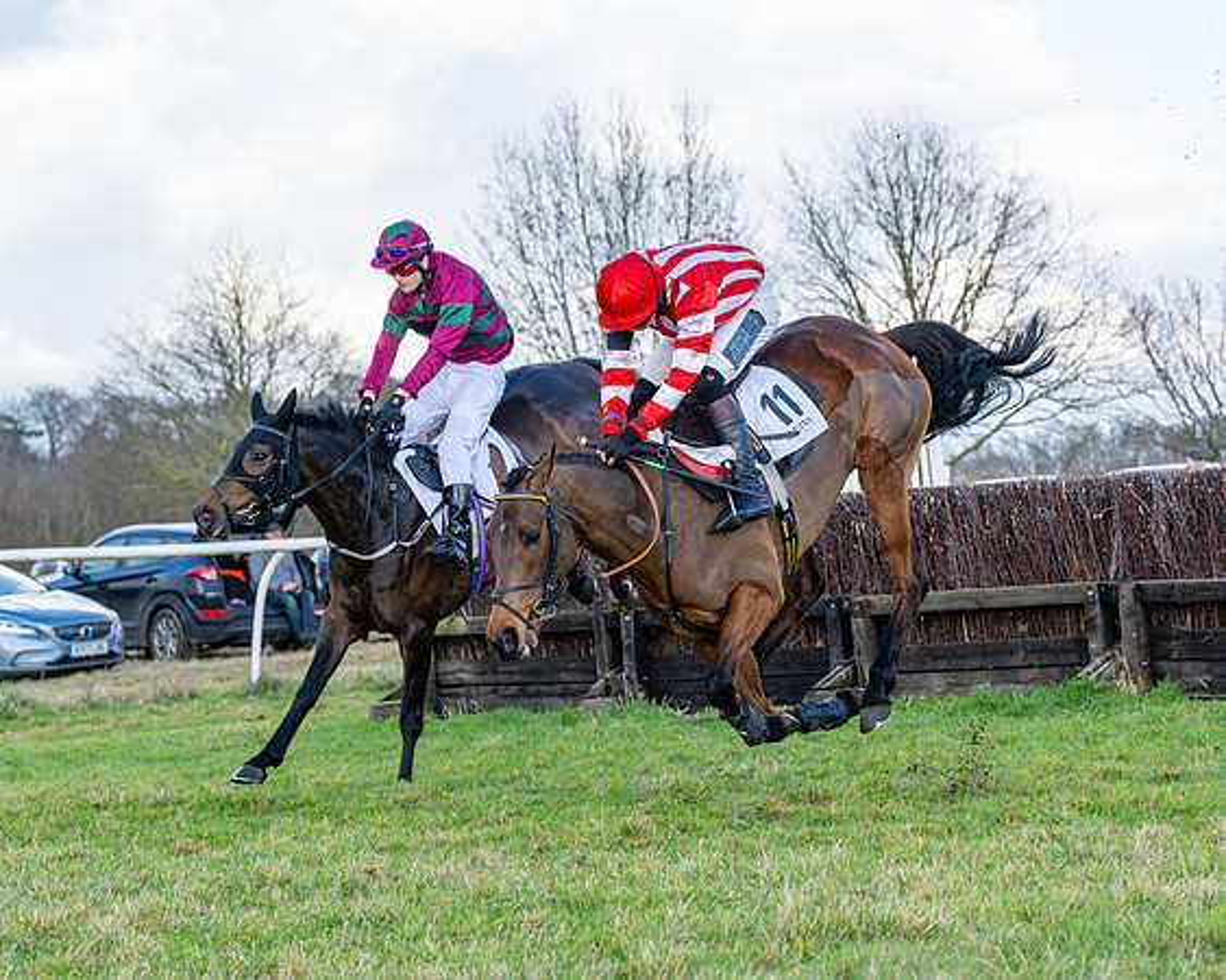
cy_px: 476
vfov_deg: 14.9
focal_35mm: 103
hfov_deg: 18.6
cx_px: 751
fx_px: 3741
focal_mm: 70
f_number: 4
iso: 500
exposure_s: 1/2000
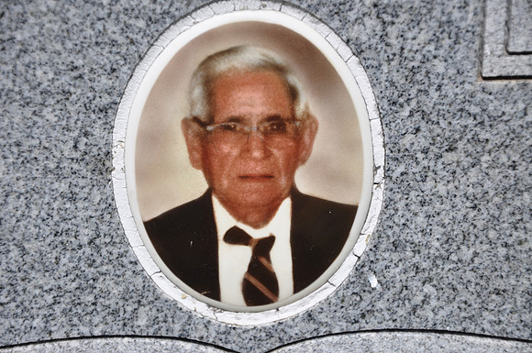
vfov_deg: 10.7
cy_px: 176
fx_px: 1882
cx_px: 266
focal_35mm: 128
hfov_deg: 16.1
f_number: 6.3
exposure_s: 1/640
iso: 200
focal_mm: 85
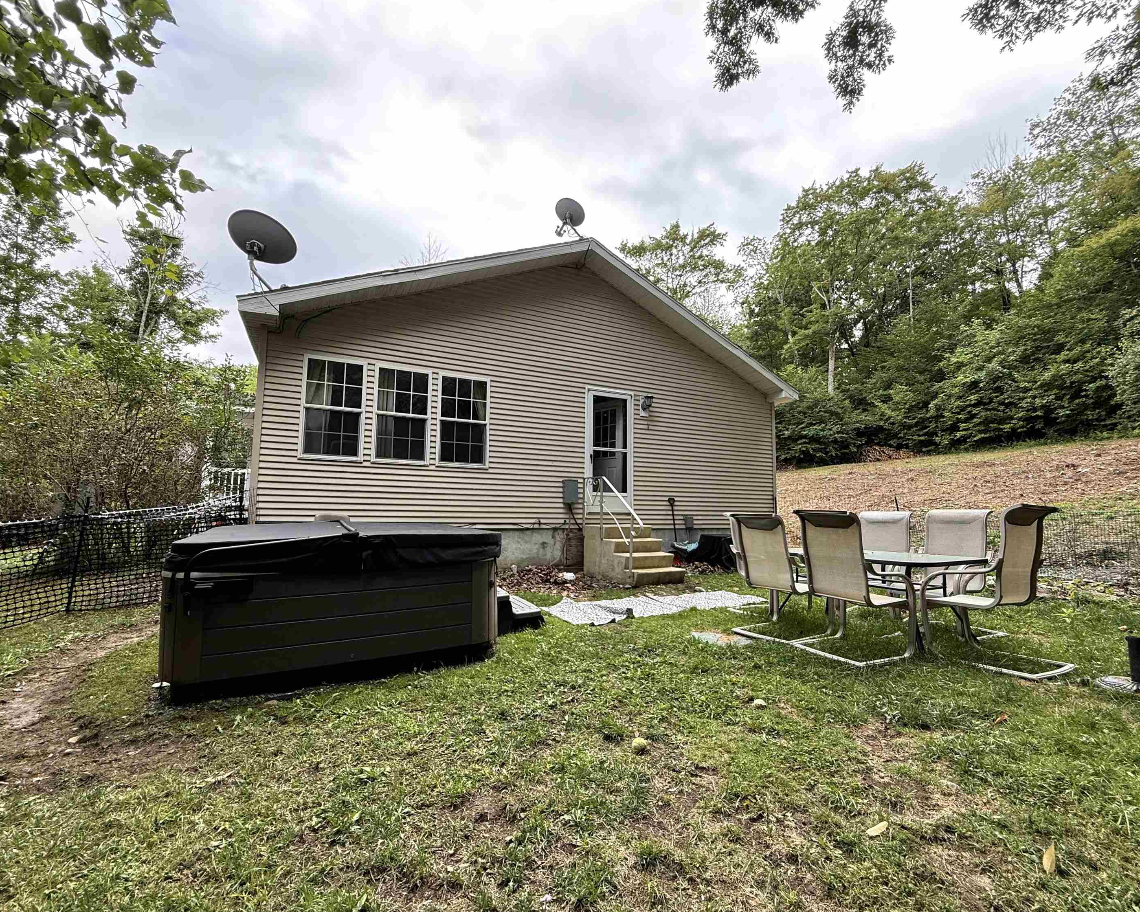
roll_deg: -1.1
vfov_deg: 84.0
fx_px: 506
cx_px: 562
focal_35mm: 15
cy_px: 468
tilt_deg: +5.3
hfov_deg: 96.8
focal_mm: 2.22
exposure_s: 1/103
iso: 64
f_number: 2.2
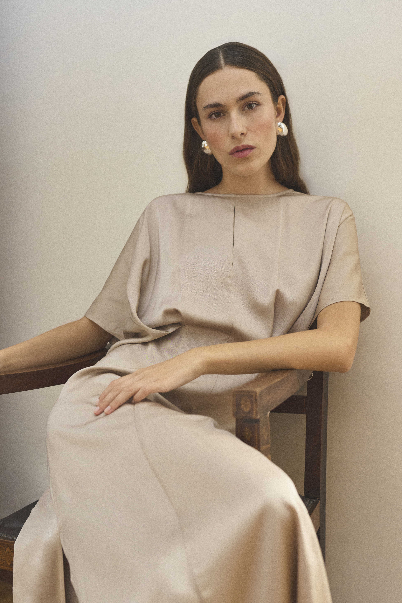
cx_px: 210
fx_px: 720
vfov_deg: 45.3
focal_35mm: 43
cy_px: 344
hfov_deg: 31.2
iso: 1000
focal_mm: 35
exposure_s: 1/200
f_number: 3.5
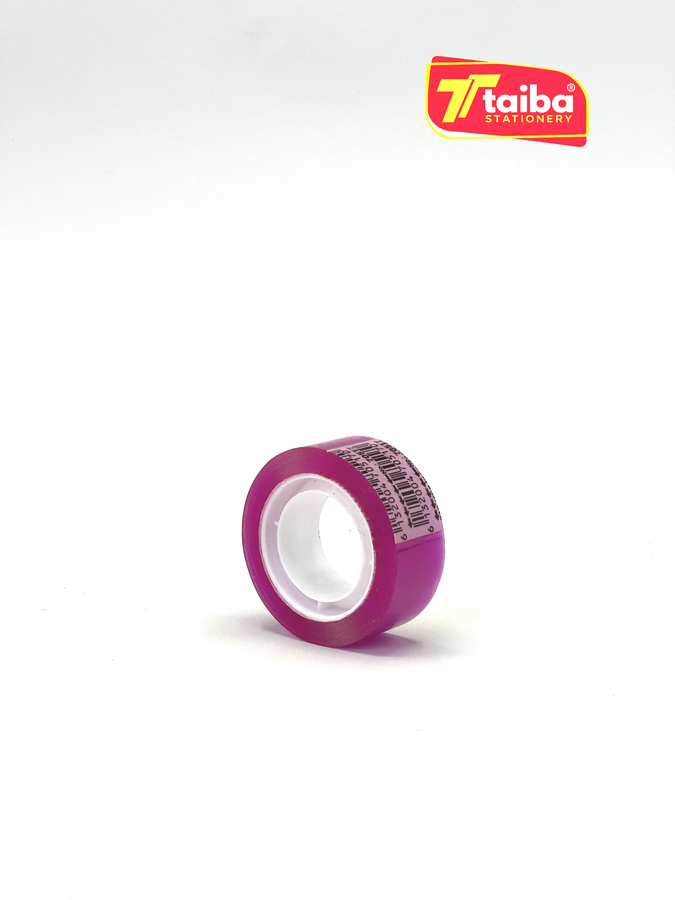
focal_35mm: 77
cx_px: 338
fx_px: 2002
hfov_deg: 19.1
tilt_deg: -12.5
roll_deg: -0.4
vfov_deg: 25.3
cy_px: 450
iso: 25
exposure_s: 1/259
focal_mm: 9
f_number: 2.8
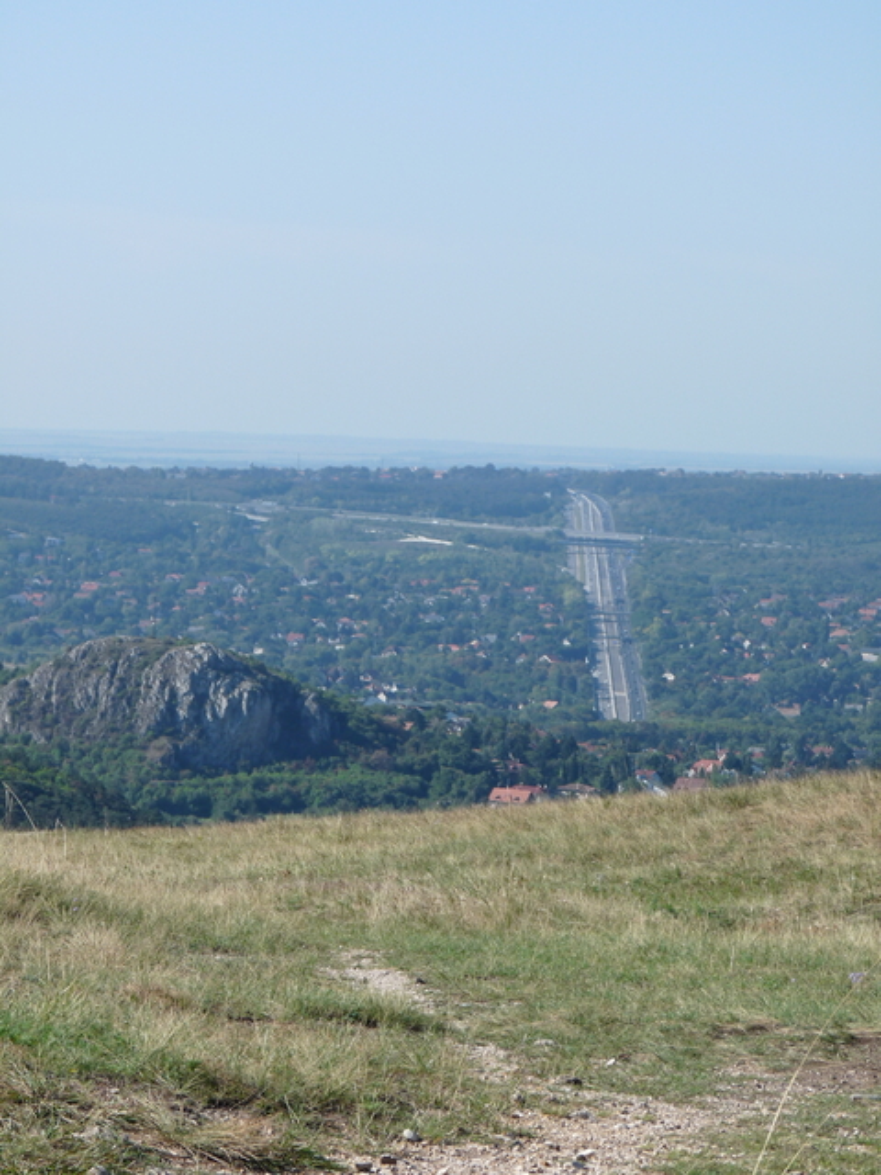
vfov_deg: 11.5
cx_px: 440
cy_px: 588
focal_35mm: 172
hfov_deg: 8.6
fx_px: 5837
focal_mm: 30.5
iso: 100
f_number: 5.6
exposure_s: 1/500
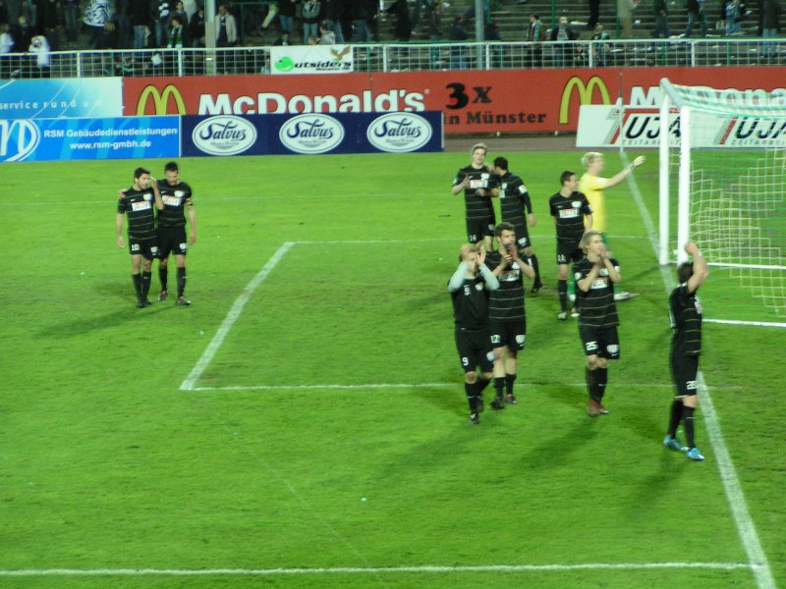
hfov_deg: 12.0
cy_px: 294
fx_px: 3724
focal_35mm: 164
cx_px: 393
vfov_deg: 9.1
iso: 200
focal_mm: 25.1
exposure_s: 1/20
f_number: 3.5
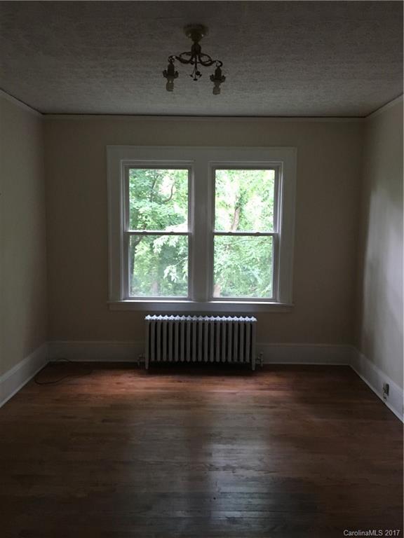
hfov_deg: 48.2
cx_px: 202
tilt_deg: -5.7
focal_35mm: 29
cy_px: 269
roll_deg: -0.6
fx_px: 451
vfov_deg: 61.7
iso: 200
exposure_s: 1/20
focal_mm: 4.15
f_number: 2.2
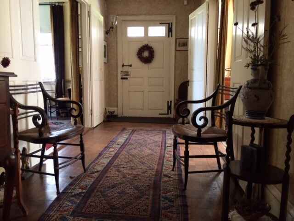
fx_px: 246
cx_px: 147
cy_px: 110
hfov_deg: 61.7
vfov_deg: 48.2
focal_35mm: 29
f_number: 2.2
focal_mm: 4.15
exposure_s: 1/30
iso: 320
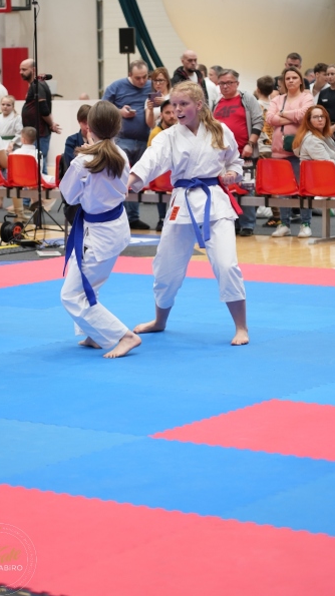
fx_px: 1756
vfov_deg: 19.3
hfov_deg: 10.9
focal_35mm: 111
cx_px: 163
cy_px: 296
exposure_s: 1/160
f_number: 4
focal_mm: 105
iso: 800
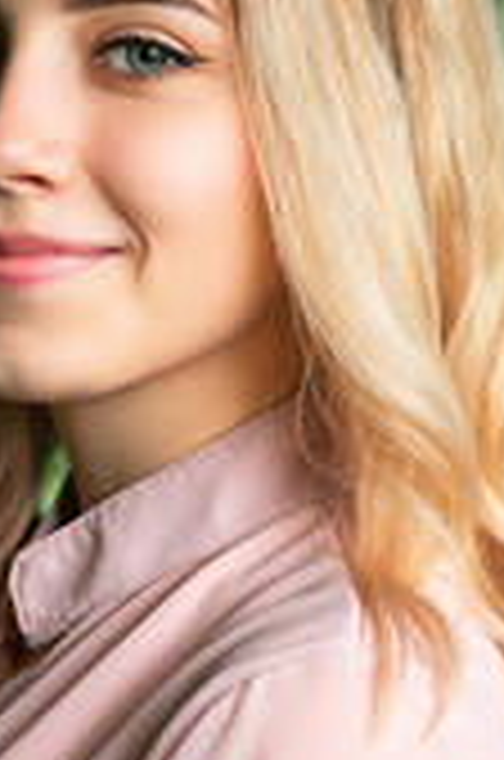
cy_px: 499
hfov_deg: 5.6
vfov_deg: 8.5
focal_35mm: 242
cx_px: 18
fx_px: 5103
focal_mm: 85
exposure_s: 1/80
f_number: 2.8
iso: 400
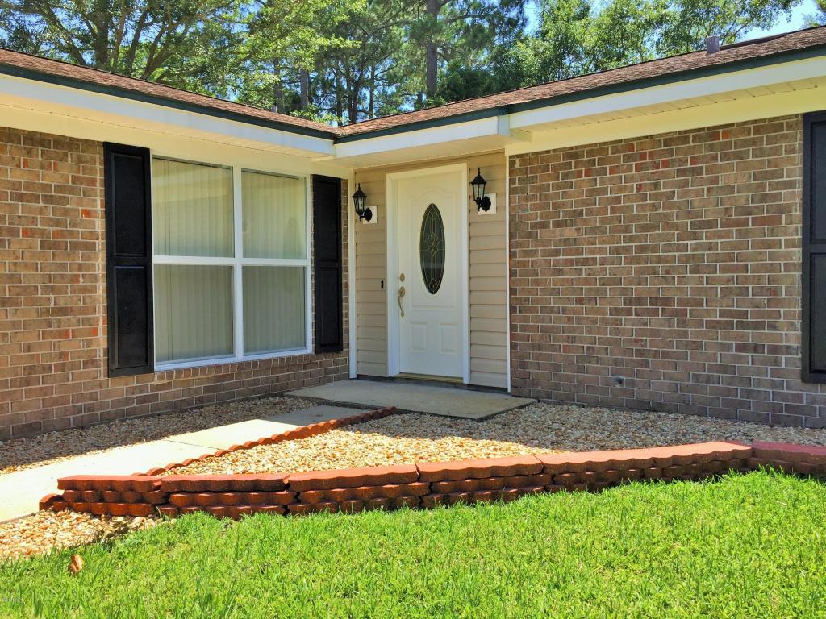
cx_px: 413
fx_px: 692
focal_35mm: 29
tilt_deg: -2.0
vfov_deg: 48.2
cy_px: 310
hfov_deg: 61.7
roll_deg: -0.4
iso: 32
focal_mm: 4.15
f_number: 2.2
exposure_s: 1/807
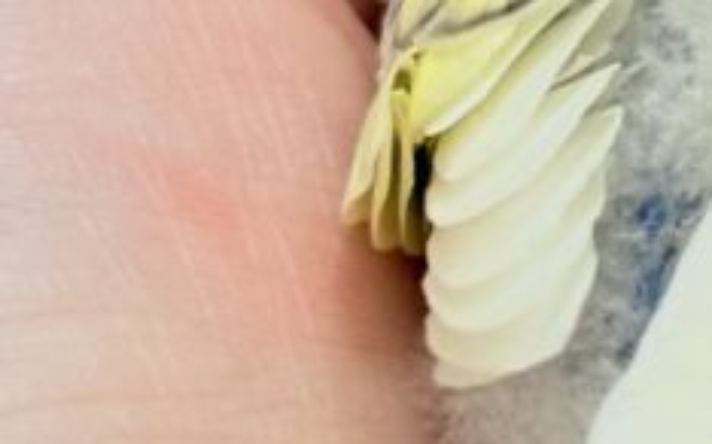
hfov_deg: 7.3
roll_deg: +1.8
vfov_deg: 4.6
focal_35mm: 283
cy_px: -46
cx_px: 1193
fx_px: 5489
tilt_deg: -4.0
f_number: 1.6
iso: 64
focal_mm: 5.96
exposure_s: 1/100
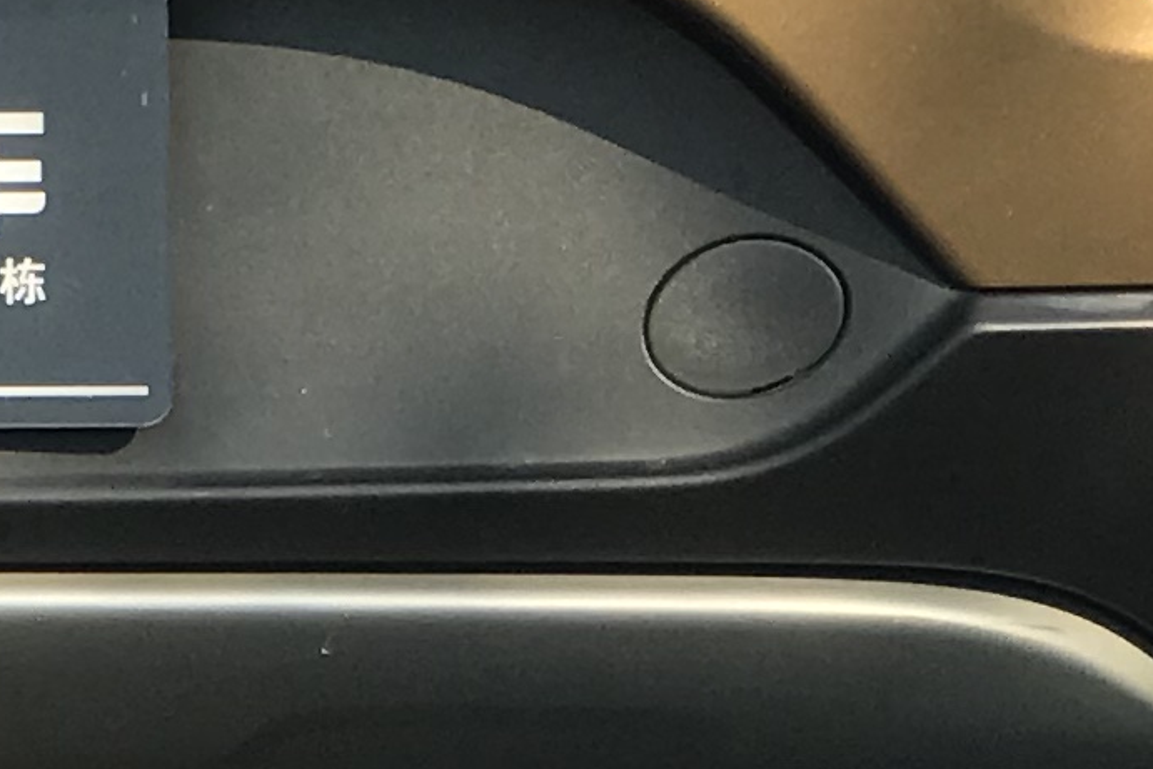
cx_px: -476
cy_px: -994
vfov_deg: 3.9
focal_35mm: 346
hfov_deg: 5.9
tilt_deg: -3.6
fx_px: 11083
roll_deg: +0.8
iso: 20
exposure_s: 1/486
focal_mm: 6.6
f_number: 2.8
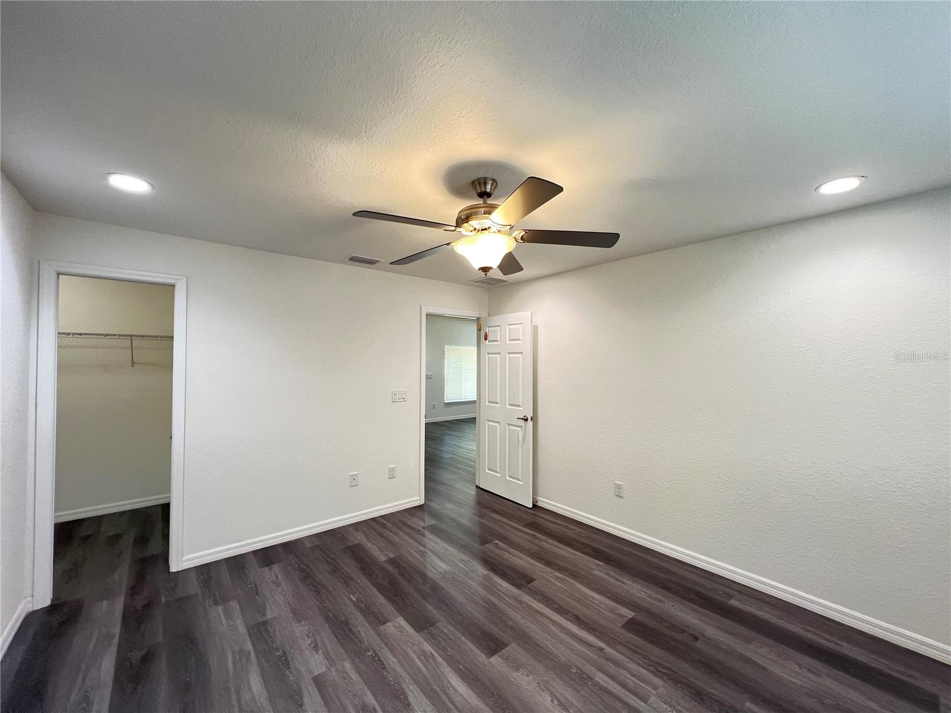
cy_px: 356
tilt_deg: +1.5
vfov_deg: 89.9
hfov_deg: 106.2
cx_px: 476
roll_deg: +0.1
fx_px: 357
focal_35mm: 13
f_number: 1.8
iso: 200
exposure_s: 1/60
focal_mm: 1.57
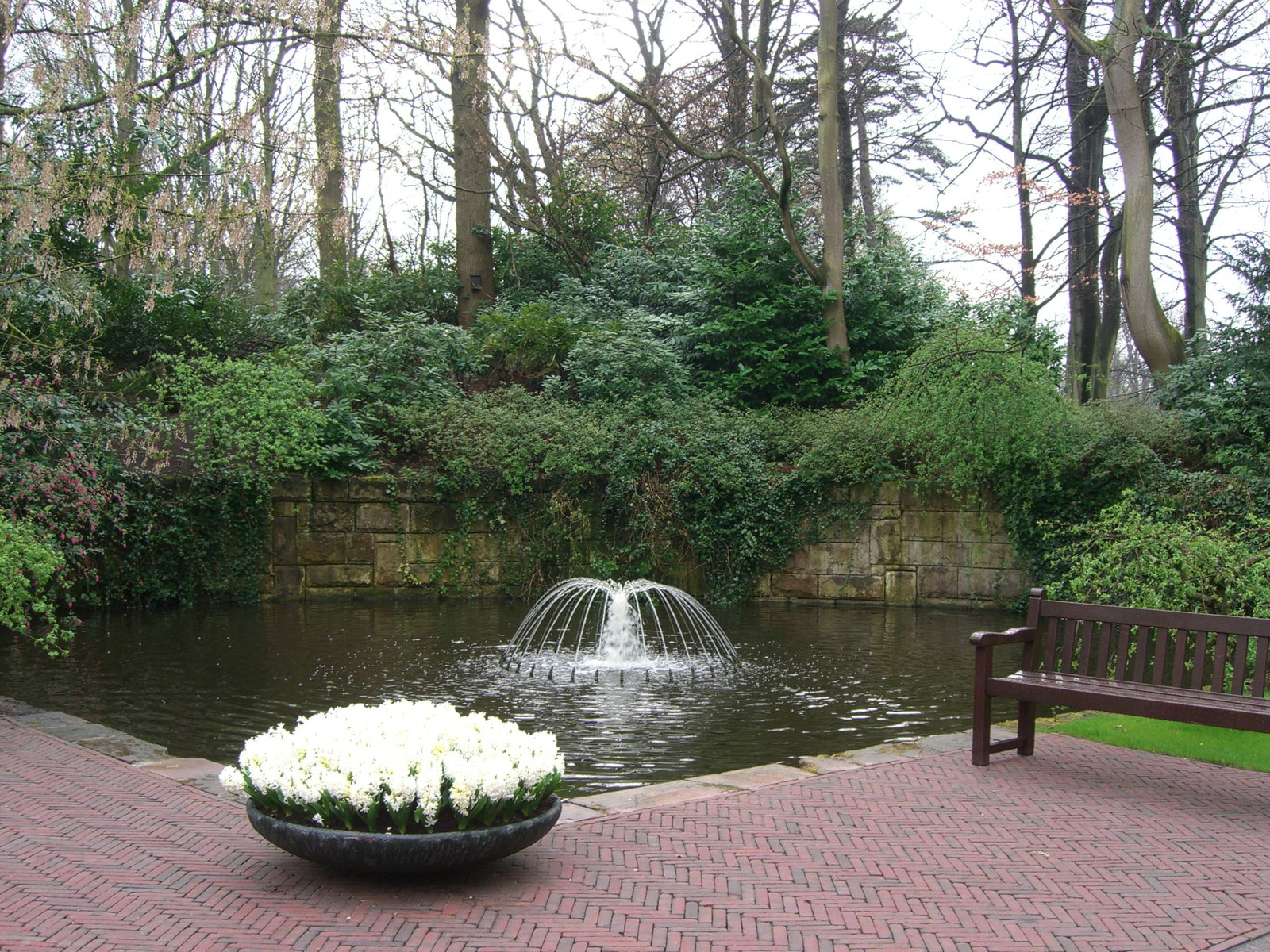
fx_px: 1394
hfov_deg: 49.0
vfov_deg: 37.7
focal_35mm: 38
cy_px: 476
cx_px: 635
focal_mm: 7.9
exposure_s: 1/100
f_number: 4
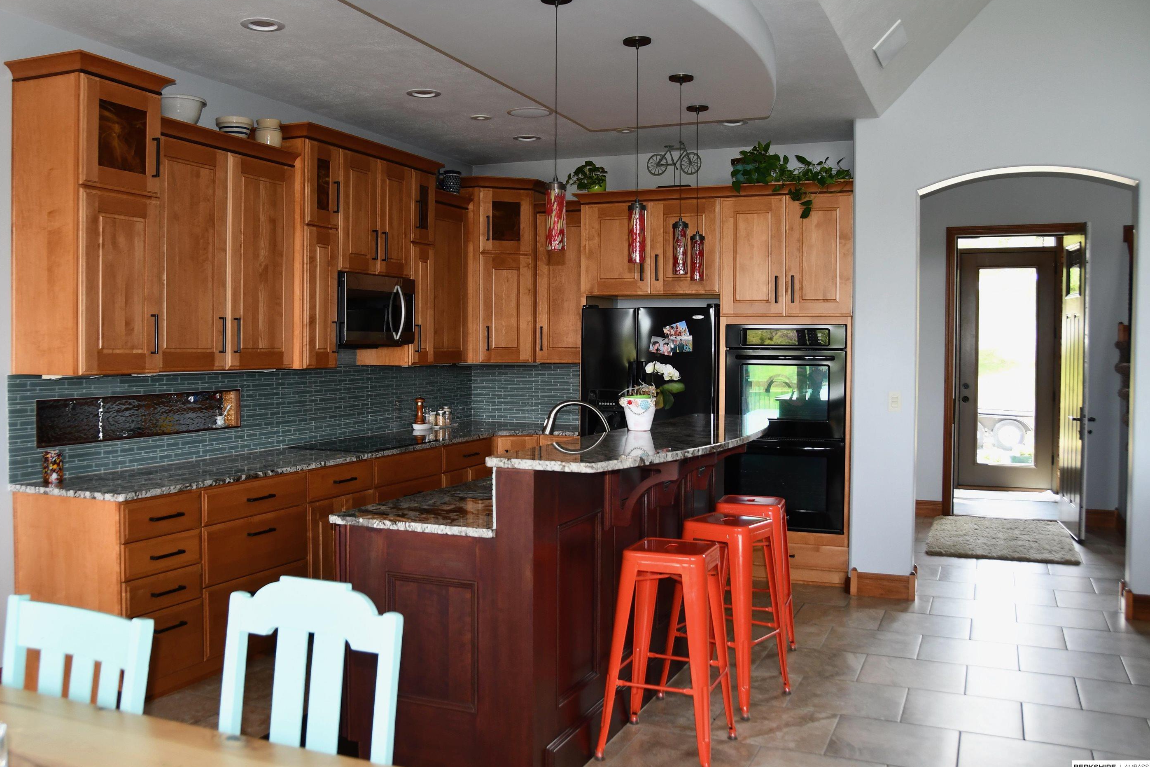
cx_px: 534
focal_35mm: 33
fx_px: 1054
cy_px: 363
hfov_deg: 57.2
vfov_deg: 40.0
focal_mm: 20
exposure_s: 1/125
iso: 400
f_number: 3.5
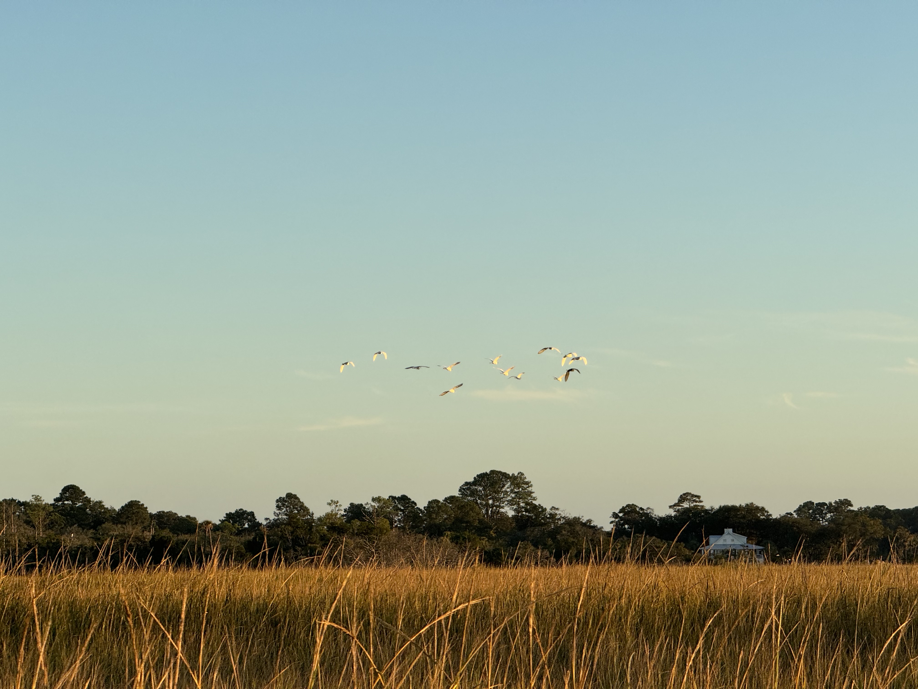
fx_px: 3182
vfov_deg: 12.3
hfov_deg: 16.4
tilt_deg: +5.5
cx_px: 459
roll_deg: -0.9
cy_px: 344
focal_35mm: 120
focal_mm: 15.66
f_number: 2.8
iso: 50
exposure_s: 1/497
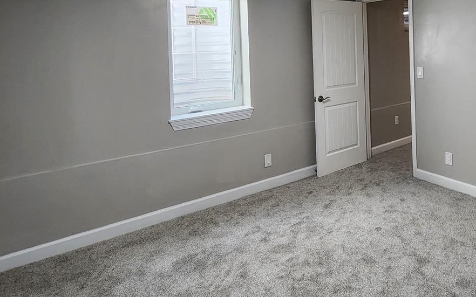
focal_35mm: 25
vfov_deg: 45.9
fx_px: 324
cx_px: 347
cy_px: 46
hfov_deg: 68.6
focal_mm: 2.2
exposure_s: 1/60
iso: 250
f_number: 2.2
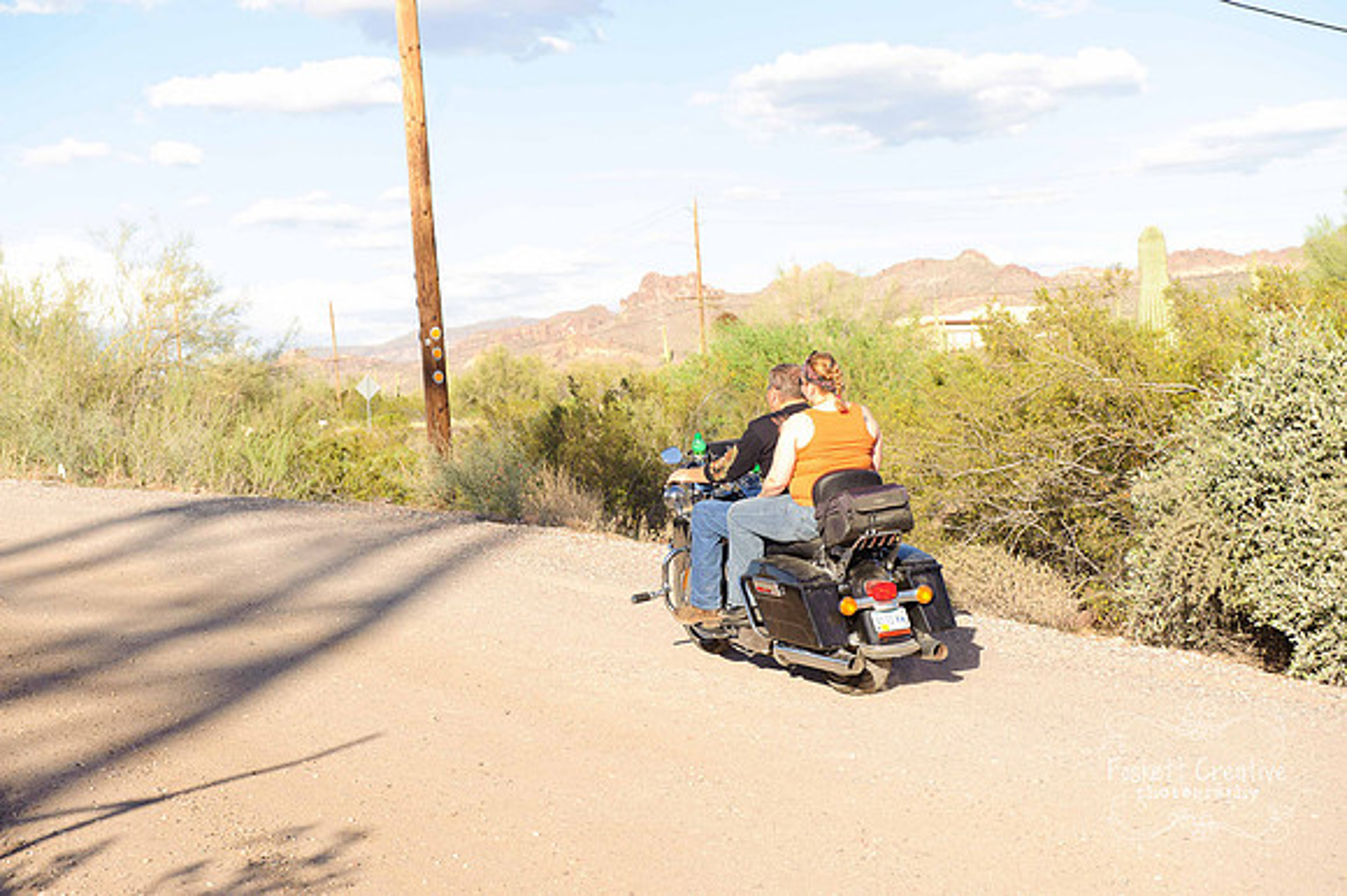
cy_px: 448
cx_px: 674
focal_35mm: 70
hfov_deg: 28.9
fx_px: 2618
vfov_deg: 19.4
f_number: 9
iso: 200
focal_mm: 70
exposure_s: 1/320
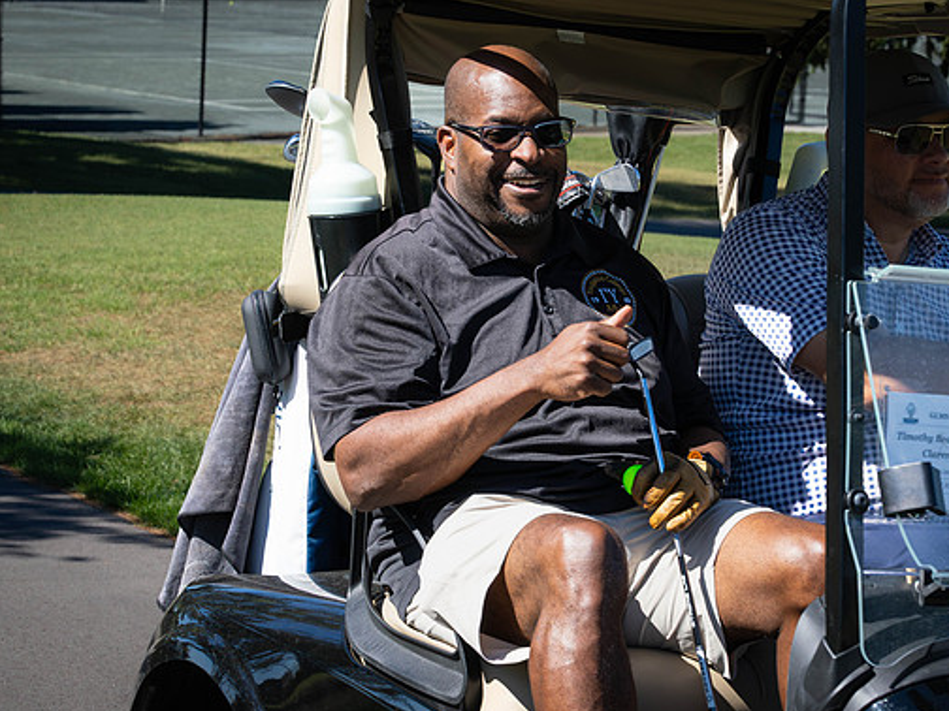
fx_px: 3153
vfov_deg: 12.9
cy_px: 347
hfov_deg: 17.1
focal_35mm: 115
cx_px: 499
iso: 1000
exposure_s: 1/1600
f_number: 6.3
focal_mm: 50
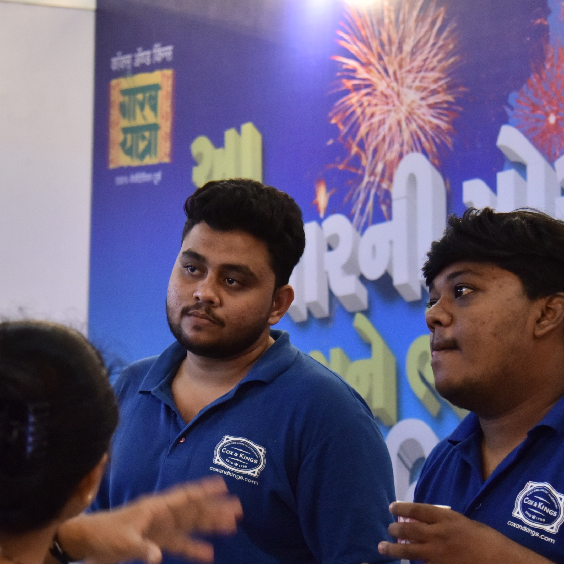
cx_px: 202
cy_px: 475
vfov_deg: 15.8
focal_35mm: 109
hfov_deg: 16.0
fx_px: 2009
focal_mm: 50
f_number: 4
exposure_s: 1/80
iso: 2000
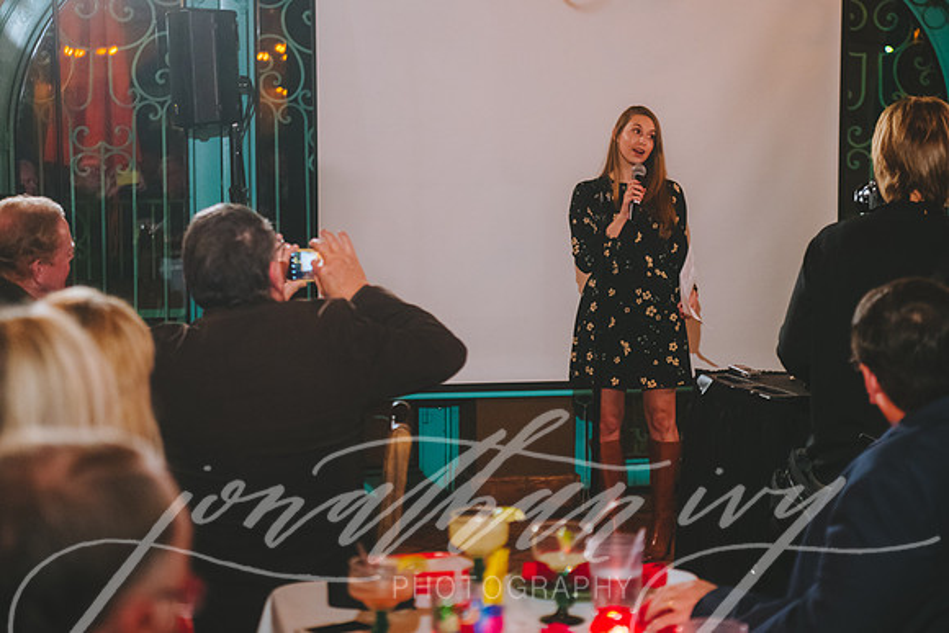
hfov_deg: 25.6
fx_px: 2090
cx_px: 491
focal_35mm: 79
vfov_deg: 17.2
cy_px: 284
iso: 1250
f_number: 2.8
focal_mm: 70
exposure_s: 1/80
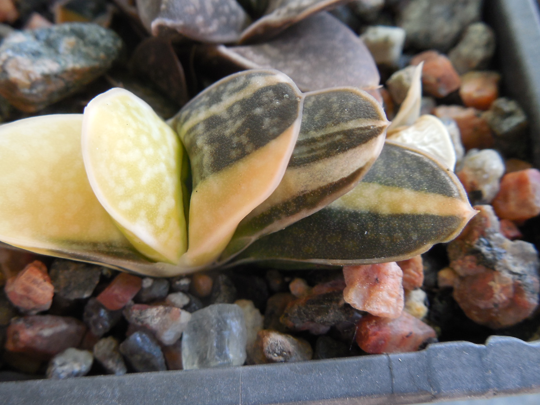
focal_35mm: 36
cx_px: 238
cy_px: 185
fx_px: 561
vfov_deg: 39.6
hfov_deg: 51.2
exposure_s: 1/30
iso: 180
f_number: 3.6
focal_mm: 5.6
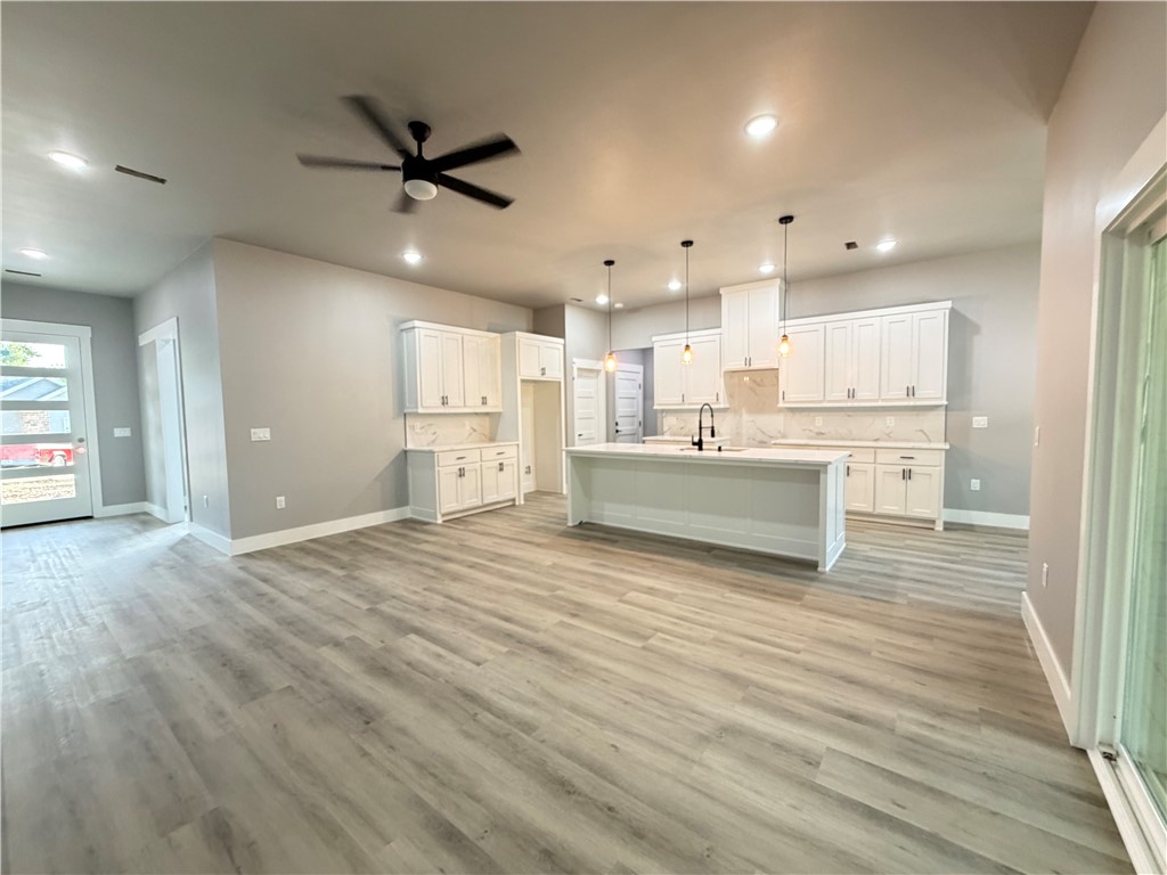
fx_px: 472
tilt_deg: -2.8
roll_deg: +1.3
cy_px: 438
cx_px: 584
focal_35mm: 14
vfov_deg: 85.7
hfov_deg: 102.1
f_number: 2.2
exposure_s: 1/60
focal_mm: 2.22
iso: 400
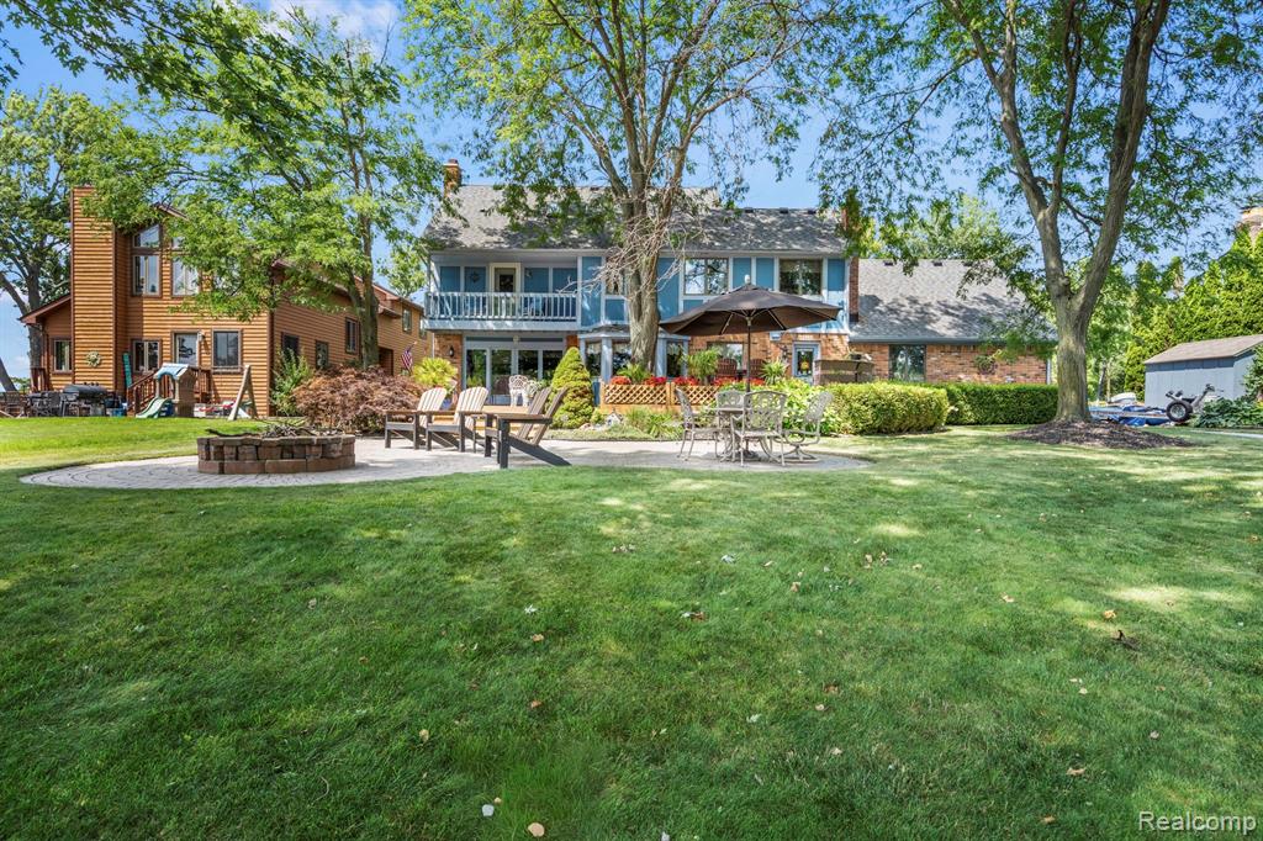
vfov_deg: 61.9
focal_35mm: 20
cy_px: 420
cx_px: 632
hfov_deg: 84.0
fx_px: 701
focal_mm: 20
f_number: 8
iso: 500
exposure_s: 1/80
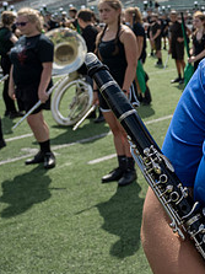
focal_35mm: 60
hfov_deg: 20.7
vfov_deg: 31.5
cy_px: 62
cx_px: 308
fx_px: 474
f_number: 5
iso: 200
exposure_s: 1/1600
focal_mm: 24
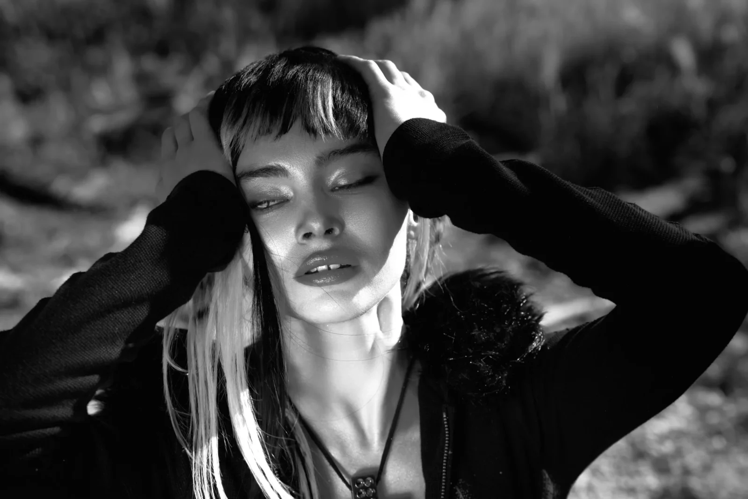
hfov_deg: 17.1
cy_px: 250
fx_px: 2493
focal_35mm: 120
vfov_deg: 11.4
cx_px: 374
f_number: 5.6
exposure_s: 1/250
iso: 50
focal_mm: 120
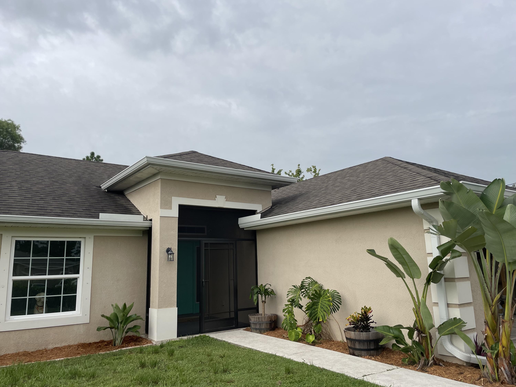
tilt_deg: +11.7
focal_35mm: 26
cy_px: 194
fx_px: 388
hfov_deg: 67.3
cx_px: 258
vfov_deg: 53.1
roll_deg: +1.8
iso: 32
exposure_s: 1/4000
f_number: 1.6
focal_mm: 4.2
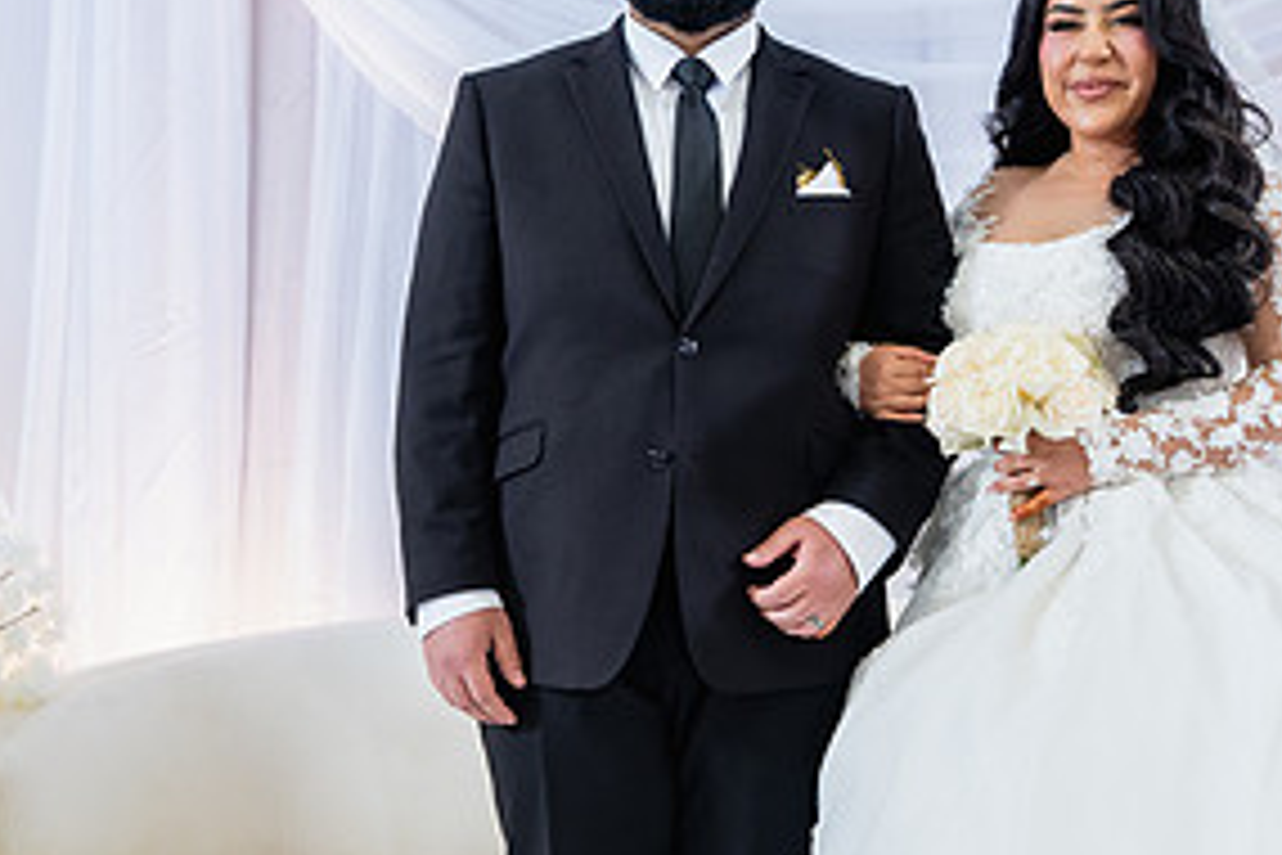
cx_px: 751
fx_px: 2030
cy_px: 475
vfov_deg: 23.8
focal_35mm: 57
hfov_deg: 35.0
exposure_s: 1/160
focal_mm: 28
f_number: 2.8
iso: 800
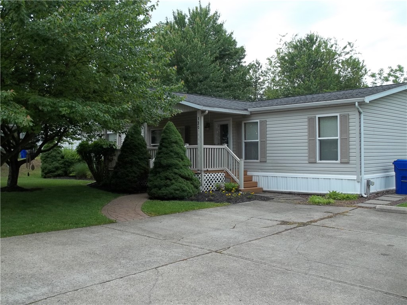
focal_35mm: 33
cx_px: 204
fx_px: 388
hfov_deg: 55.4
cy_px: 152
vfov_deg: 42.9
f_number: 3.3
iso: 64
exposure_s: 1/400
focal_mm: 5.9
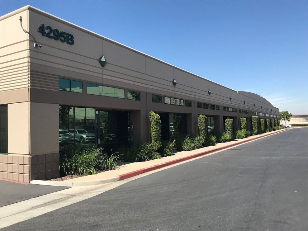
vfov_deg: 48.2
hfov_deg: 61.6
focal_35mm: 29
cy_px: 119
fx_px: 258
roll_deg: +1.4
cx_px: 159
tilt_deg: +2.5
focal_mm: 3.99
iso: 20
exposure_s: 1/1916
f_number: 1.8
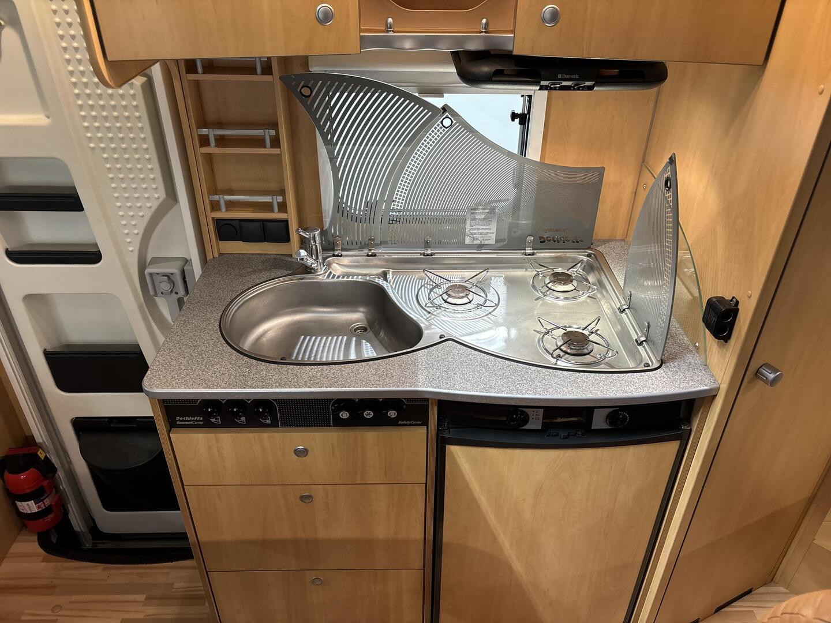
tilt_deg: -33.1
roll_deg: -3.0
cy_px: 312
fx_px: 624
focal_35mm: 26
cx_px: 416
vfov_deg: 53.1
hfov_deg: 67.3
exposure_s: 1/50
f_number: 1.6
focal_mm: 5.96
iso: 200
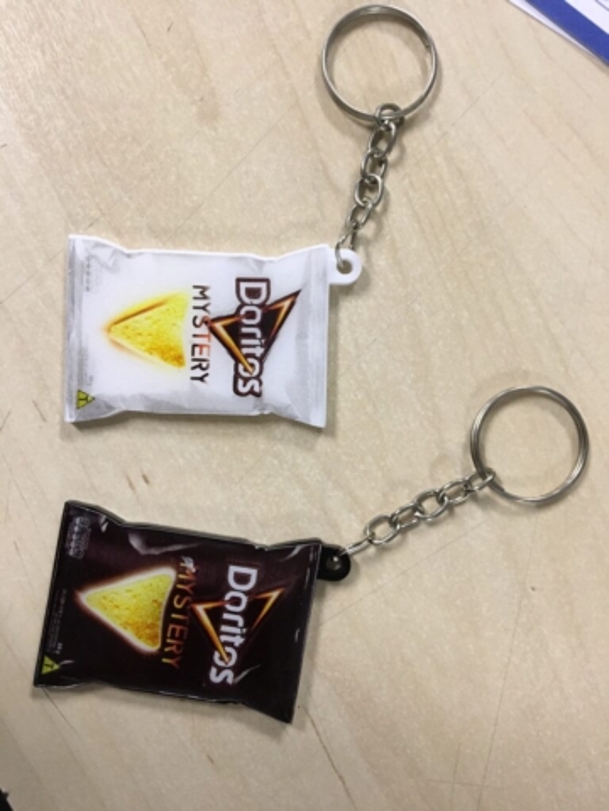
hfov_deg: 48.2
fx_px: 680
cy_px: 406
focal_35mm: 29
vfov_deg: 61.7
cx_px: 304
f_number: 2.2
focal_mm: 4.15
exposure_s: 1/30
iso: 125
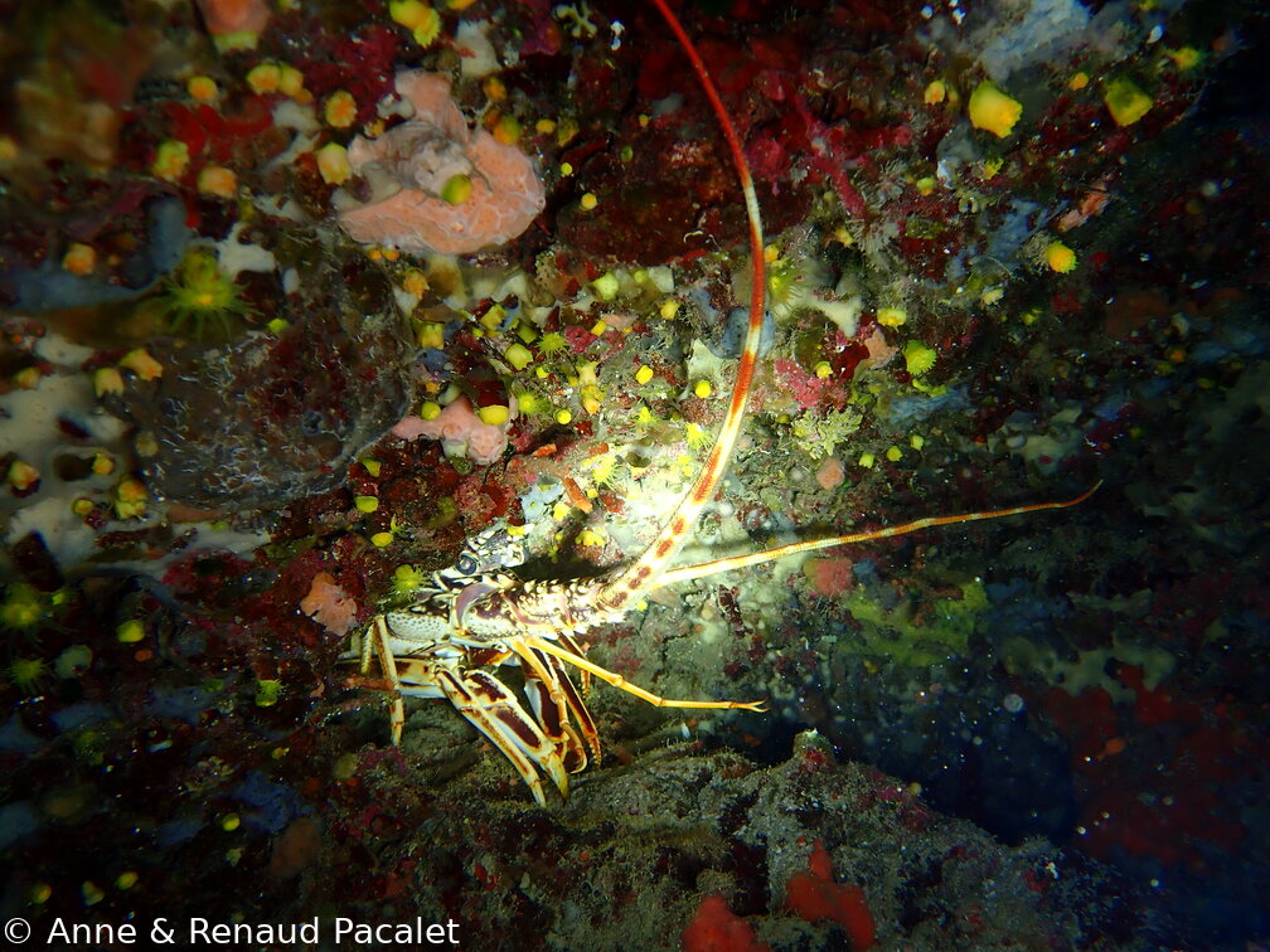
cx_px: 635
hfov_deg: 60.0
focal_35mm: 30
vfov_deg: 46.8
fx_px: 1101
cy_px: 476
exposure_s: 1/125
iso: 200
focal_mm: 5.5
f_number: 3.2
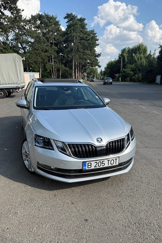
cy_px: 125
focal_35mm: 26
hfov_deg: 49.5
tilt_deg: -15.6
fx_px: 175
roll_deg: -0.6
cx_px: 78
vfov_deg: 69.4
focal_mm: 6.76
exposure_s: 1/3425
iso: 100
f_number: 1.78
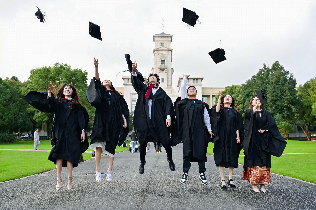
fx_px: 307
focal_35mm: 35
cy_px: 105
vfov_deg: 37.8
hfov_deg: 54.5
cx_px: 158
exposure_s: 1/500
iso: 200
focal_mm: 35
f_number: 4
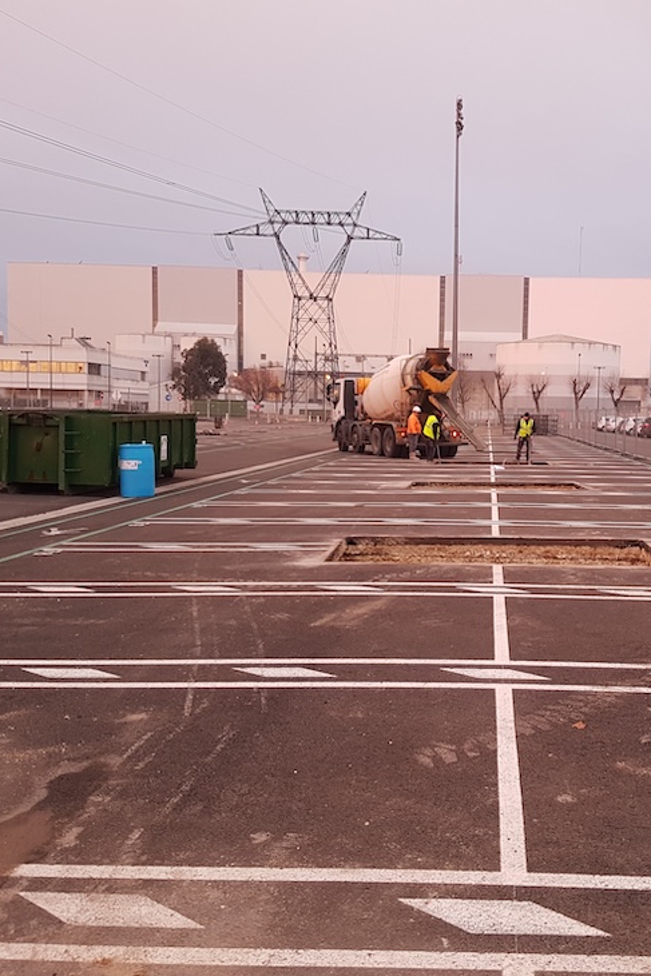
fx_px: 1004
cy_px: 495
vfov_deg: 51.9
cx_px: 459
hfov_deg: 35.4
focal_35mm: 37
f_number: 1.7
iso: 64
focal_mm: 4.2
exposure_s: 1/50
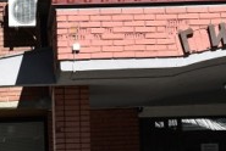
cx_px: 269
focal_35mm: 272
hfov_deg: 7.5
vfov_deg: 5.1
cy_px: -35
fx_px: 1710
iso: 320
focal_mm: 56
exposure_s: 1/2500
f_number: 5
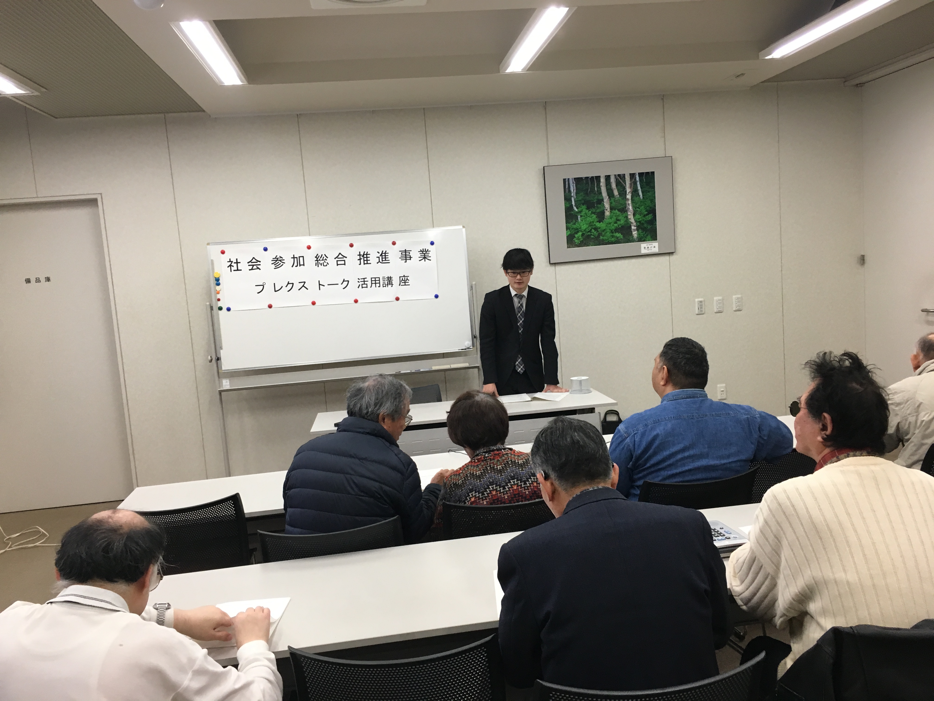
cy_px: 350
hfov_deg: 61.7
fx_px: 782
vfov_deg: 48.2
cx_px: 467
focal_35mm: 29
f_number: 2.2
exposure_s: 1/30
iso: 40
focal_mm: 4.15
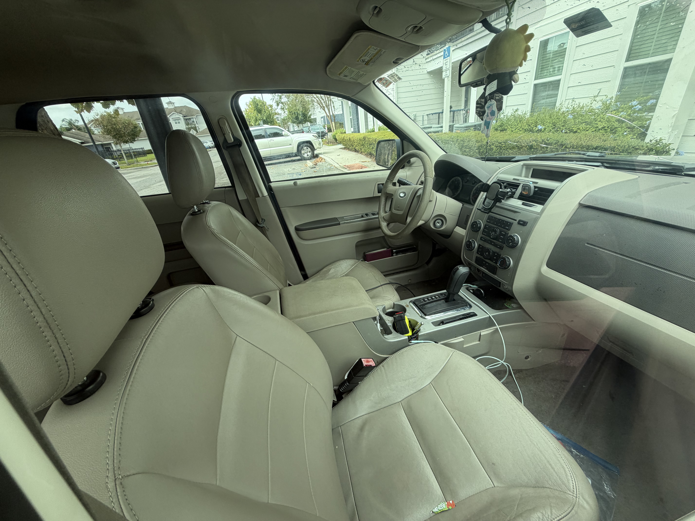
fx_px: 281
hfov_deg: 102.1
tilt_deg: -26.8
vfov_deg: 85.7
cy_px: 260
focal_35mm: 14
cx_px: 348
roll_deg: +7.6
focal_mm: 2.22
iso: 64
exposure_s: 1/121
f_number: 2.2
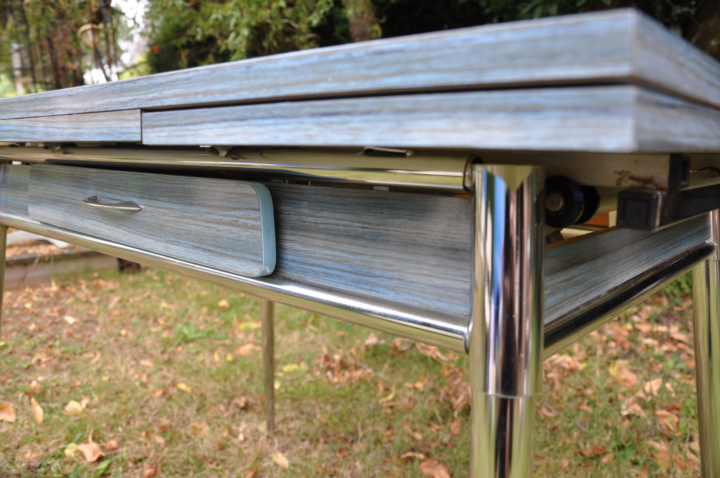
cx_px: 360
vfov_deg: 41.6
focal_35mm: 32
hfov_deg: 59.6
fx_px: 629
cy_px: 239
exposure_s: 1/125
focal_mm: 21
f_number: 5.6
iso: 400
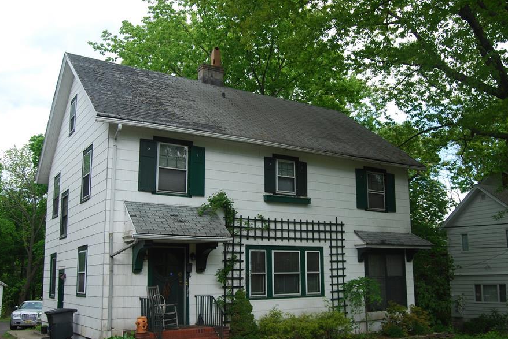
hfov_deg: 54.4
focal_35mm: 35
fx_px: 494
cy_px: 197
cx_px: 270
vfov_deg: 37.8
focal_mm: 20
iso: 100
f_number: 5.6
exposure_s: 1/125
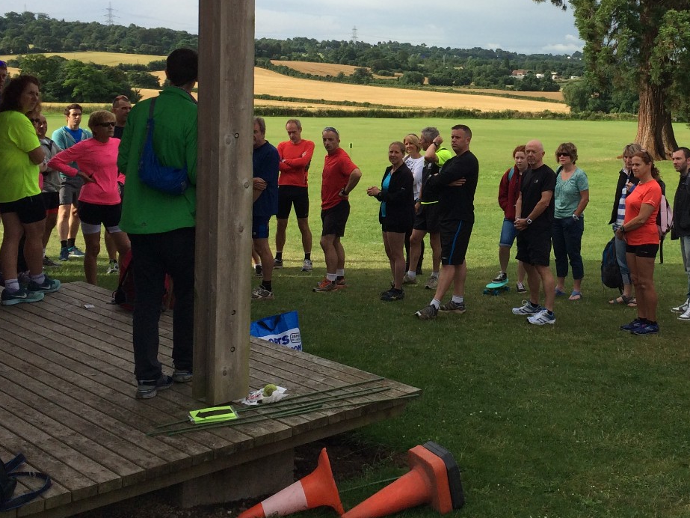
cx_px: 520
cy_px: 118
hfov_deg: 36.0
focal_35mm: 52
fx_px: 1036
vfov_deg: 27.6
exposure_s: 1/1580
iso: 32
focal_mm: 4.12
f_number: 2.2
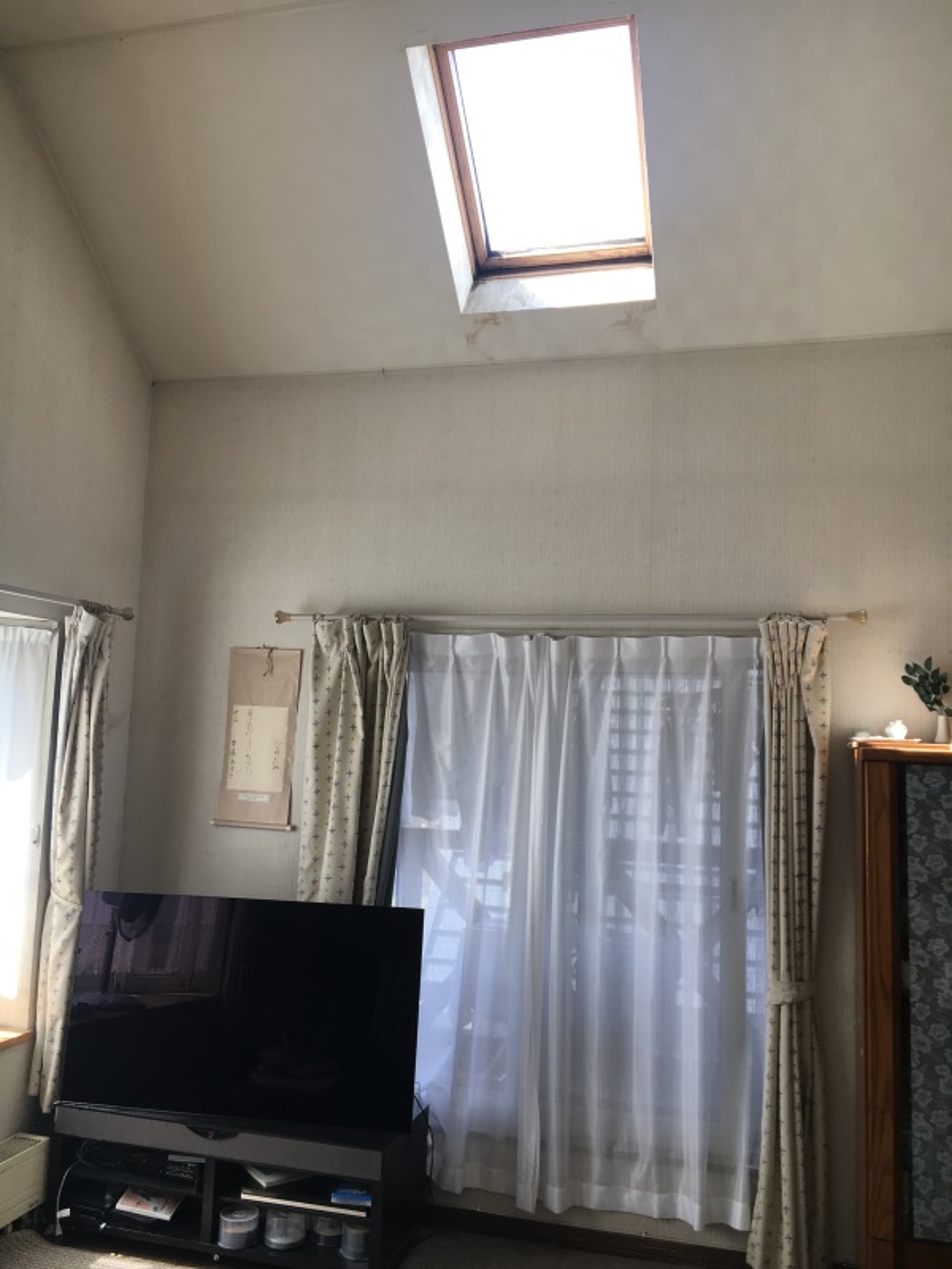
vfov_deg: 61.7
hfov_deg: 48.2
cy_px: 634
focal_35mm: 29
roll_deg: -1.8
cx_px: 476
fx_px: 1063
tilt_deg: +5.9
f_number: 2.2
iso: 25
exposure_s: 1/120
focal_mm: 4.15
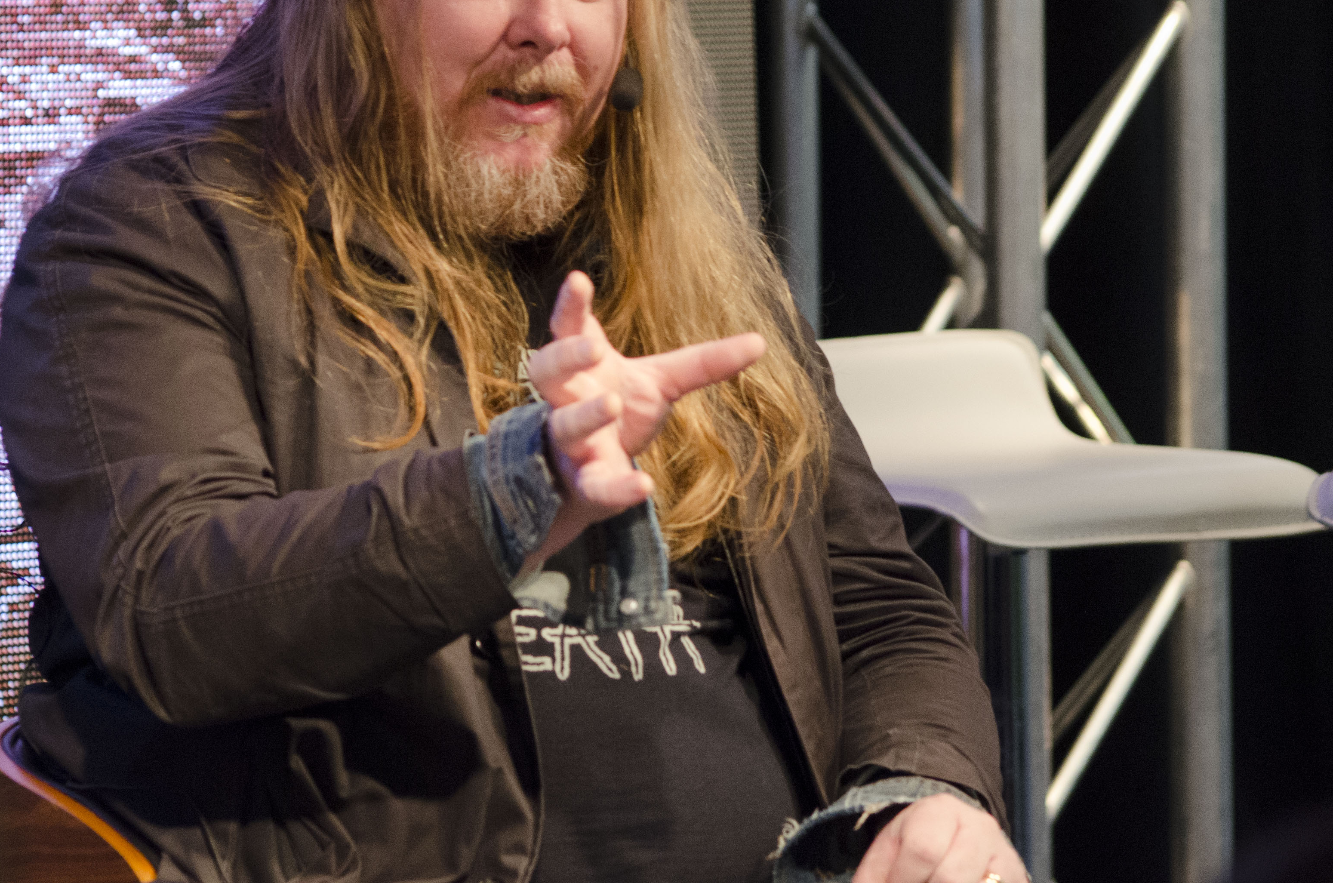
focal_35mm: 291
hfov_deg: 7.1
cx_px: 641
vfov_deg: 4.7
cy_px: 198
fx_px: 10753
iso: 1600
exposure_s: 1/80
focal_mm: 122
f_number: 4.2
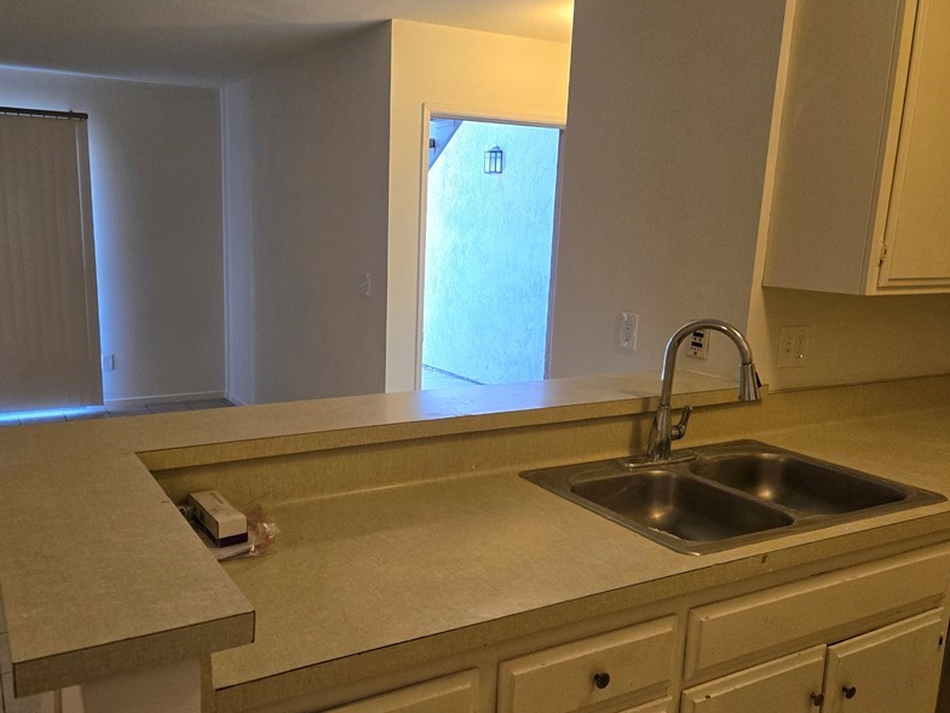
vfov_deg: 46.8
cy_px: 372
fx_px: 823
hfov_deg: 59.6
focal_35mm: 30
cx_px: 393
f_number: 1.8
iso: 250
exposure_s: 1/120
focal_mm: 5.4
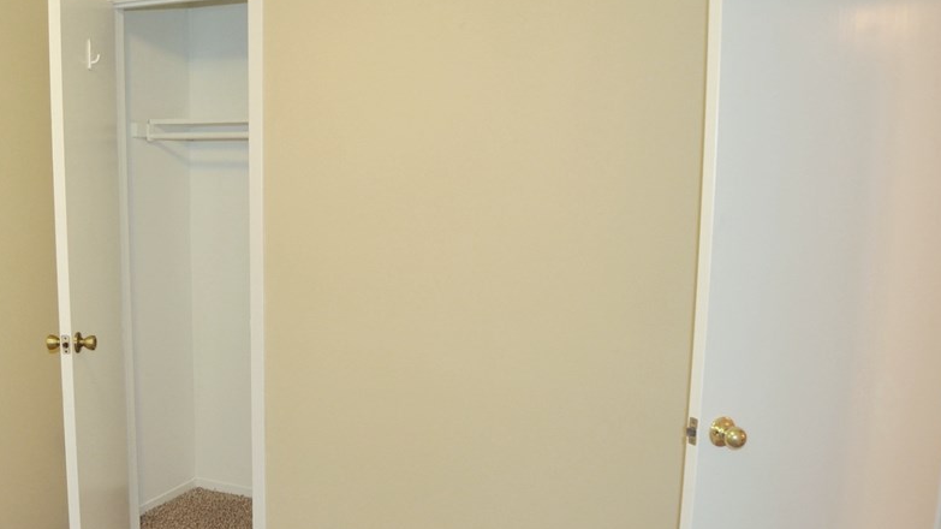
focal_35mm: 48
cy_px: 302
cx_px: 319
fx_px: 1197
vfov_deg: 24.9
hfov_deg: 42.4
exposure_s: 1/60
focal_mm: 22
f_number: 3.5
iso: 800
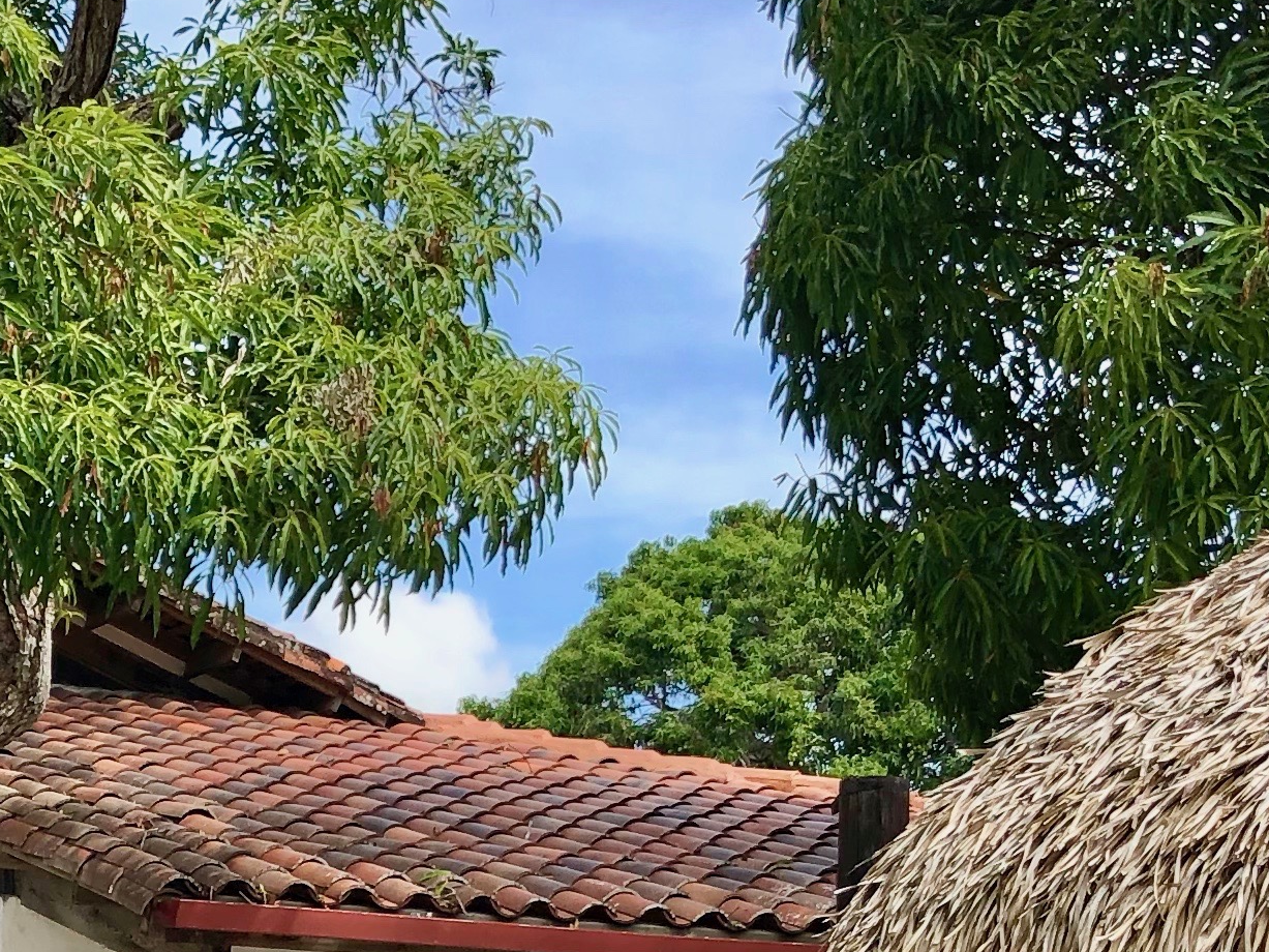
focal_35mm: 92
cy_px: 1234
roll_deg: -0.4
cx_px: 17
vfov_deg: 15.3
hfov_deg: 20.7
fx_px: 3372
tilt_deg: -0.7
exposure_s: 1/684
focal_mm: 3.99
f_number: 1.8
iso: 20
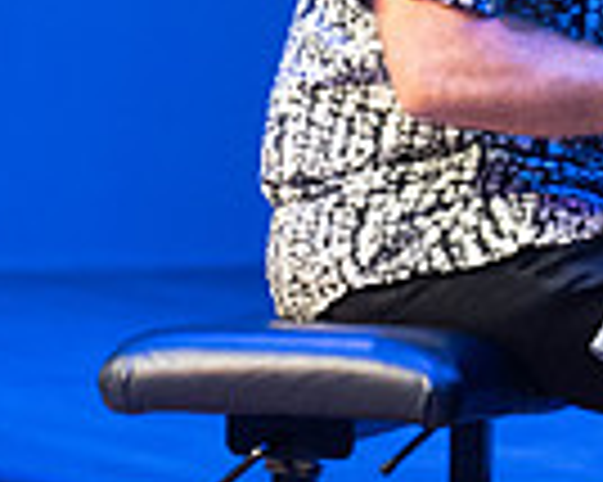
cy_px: -291
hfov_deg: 2.8
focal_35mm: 698
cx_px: 1026
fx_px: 12448
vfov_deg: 2.2
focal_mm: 115
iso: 3200
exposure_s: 1/125
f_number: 5.6
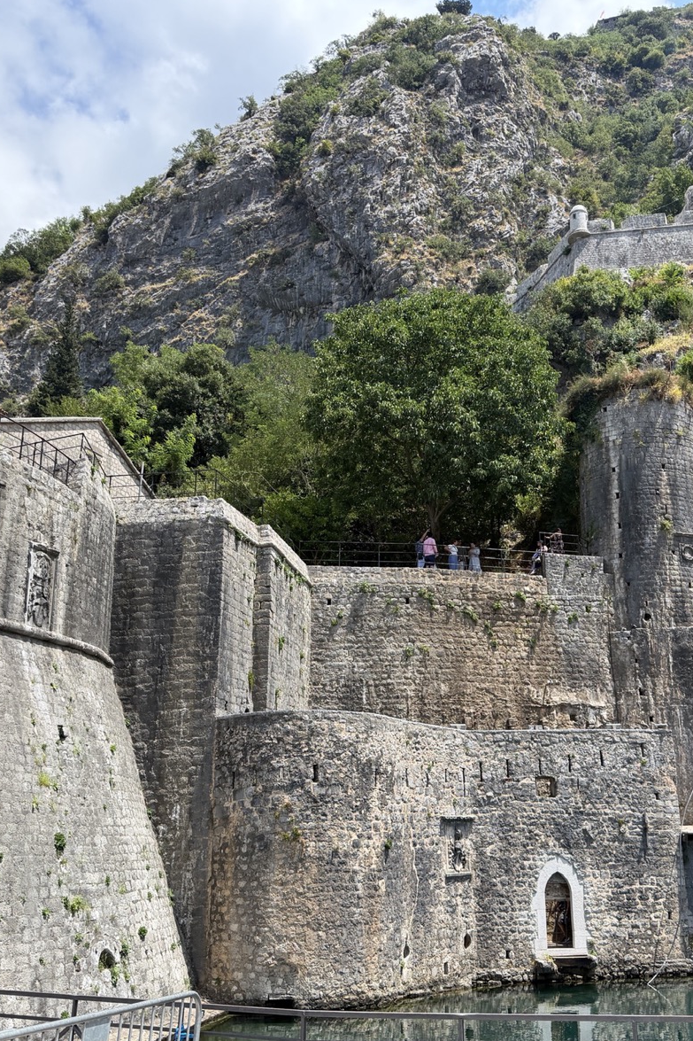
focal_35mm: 34
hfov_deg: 38.7
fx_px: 982
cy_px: 521
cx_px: 427
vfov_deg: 55.8
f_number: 1.78
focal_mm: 6.76
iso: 100
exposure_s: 1/3425
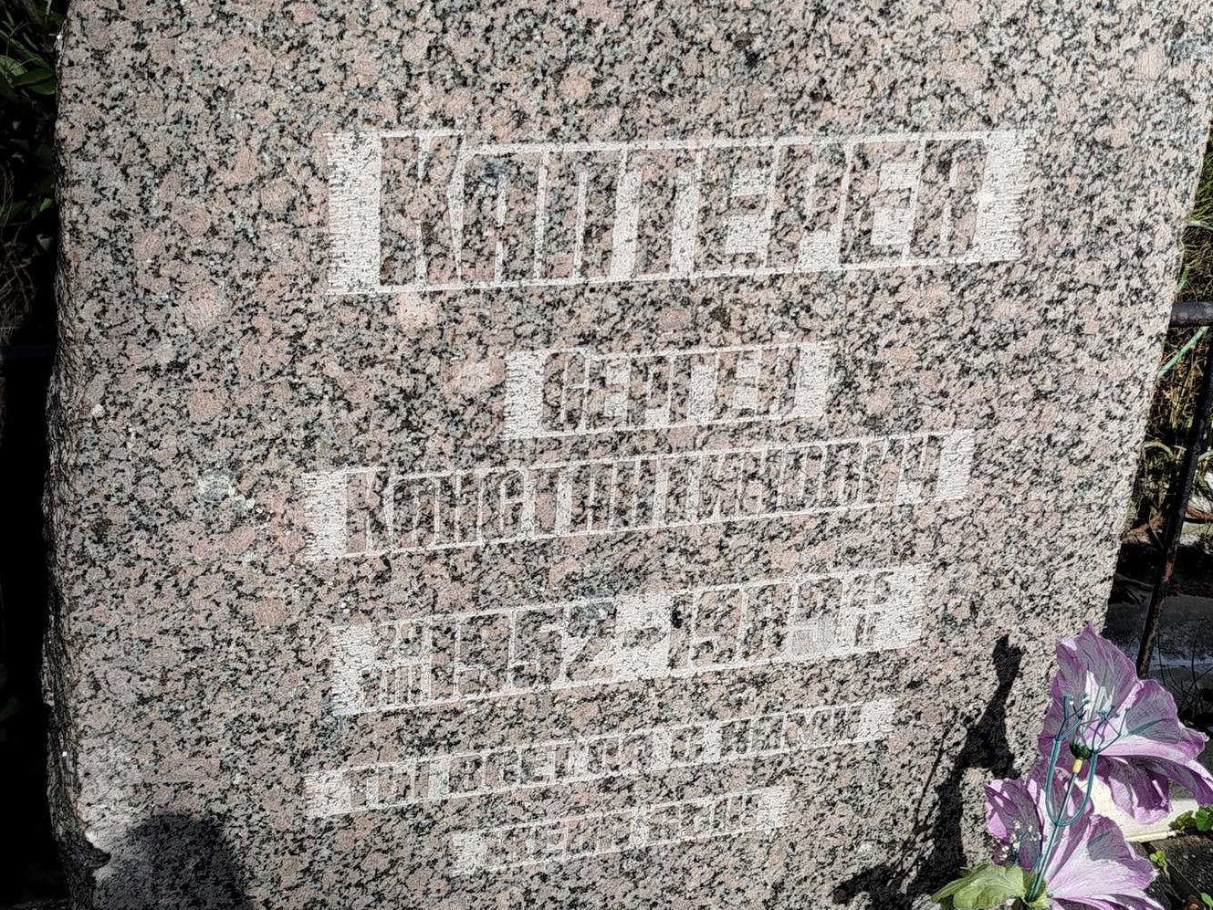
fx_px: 1822
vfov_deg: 28.0
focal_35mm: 52
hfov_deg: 36.8
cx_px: 583
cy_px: 434
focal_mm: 5.31
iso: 50
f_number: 1.7
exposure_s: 1/945
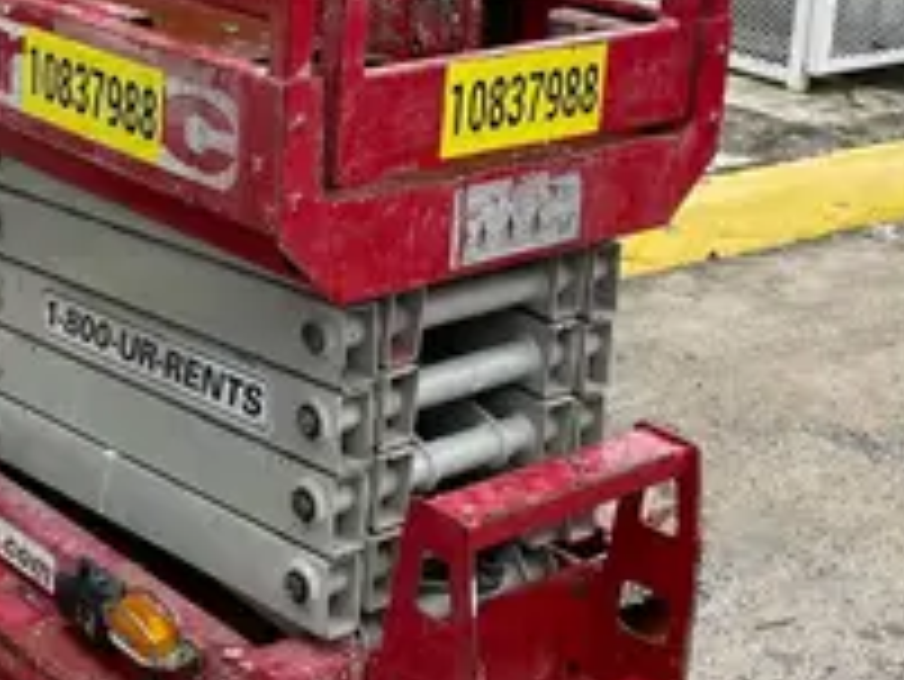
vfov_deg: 20.4
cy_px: 88
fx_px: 1855
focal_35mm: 71
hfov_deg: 27.0
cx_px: 216
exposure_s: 1/997
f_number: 1.6
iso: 32
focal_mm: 4.2
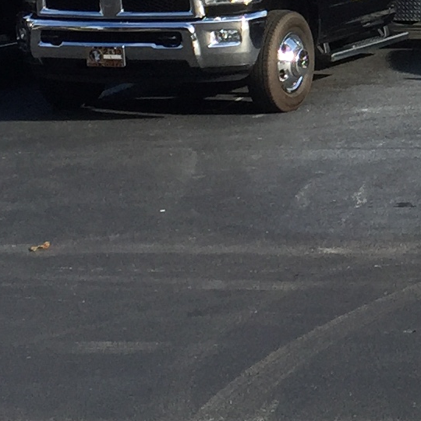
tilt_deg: -0.2
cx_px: 804
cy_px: -115
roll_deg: +0.3
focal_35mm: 155
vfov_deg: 11.0
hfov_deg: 10.5
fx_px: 2133
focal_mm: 4.15
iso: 32
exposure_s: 1/1199
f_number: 2.2
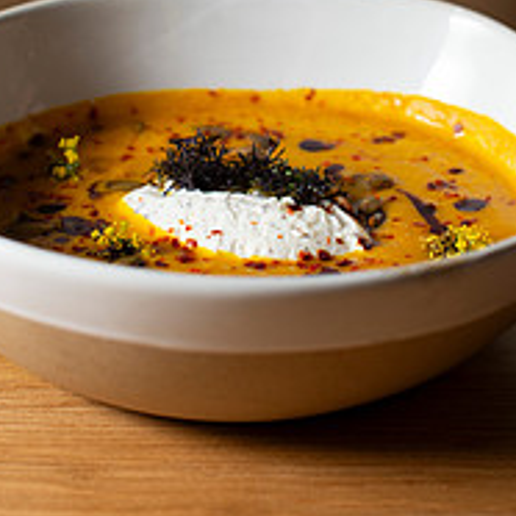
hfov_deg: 16.9
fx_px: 1737
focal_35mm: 103
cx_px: 244
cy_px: 80
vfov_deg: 16.7
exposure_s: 1/200
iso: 200
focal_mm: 50
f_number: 4
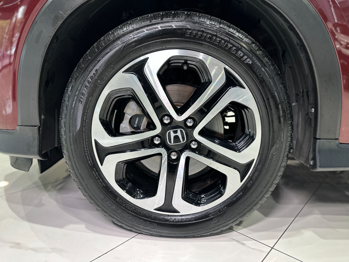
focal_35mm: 24
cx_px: 174
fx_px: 242
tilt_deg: -12.1
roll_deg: -1.9
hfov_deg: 71.6
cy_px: 131
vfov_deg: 56.8
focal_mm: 6.86
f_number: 1.78
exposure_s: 1/60
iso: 160
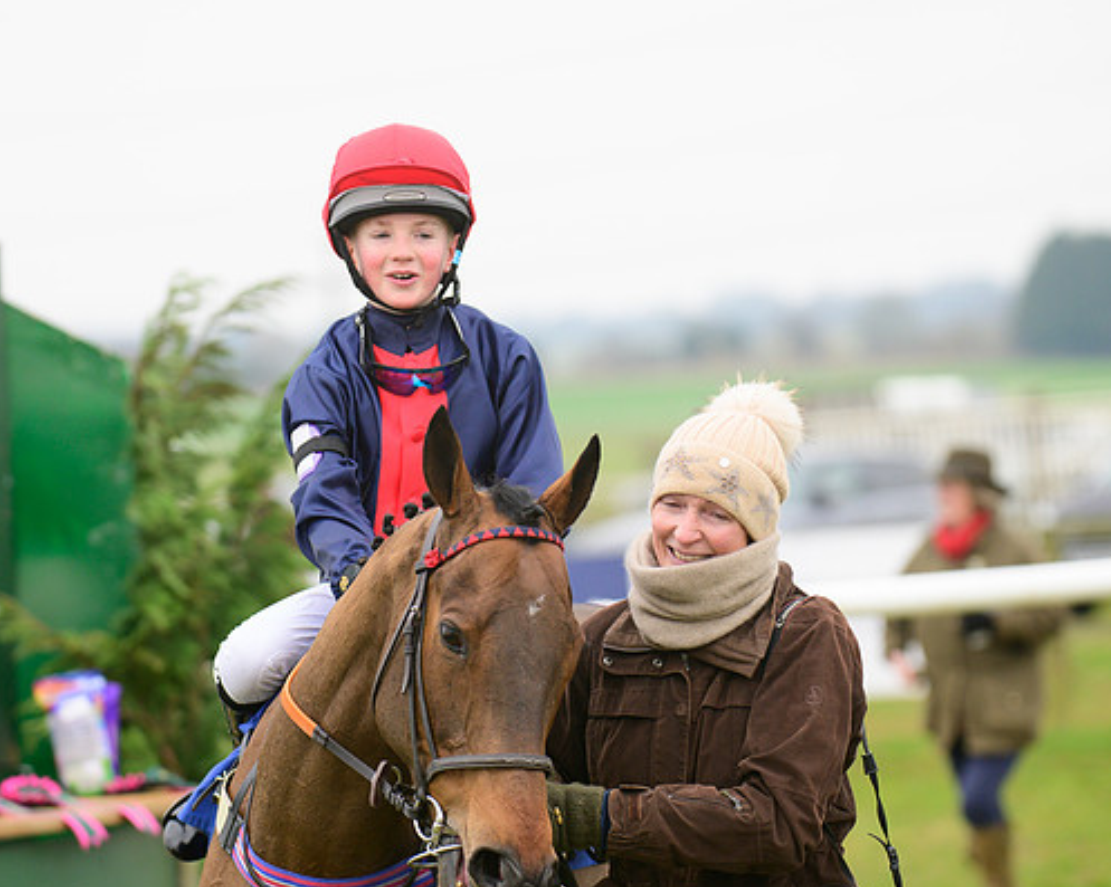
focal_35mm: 230
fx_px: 7558
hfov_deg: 8.4
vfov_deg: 6.7
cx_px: 486
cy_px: 471
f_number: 5
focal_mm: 180
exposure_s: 1/400
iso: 1250
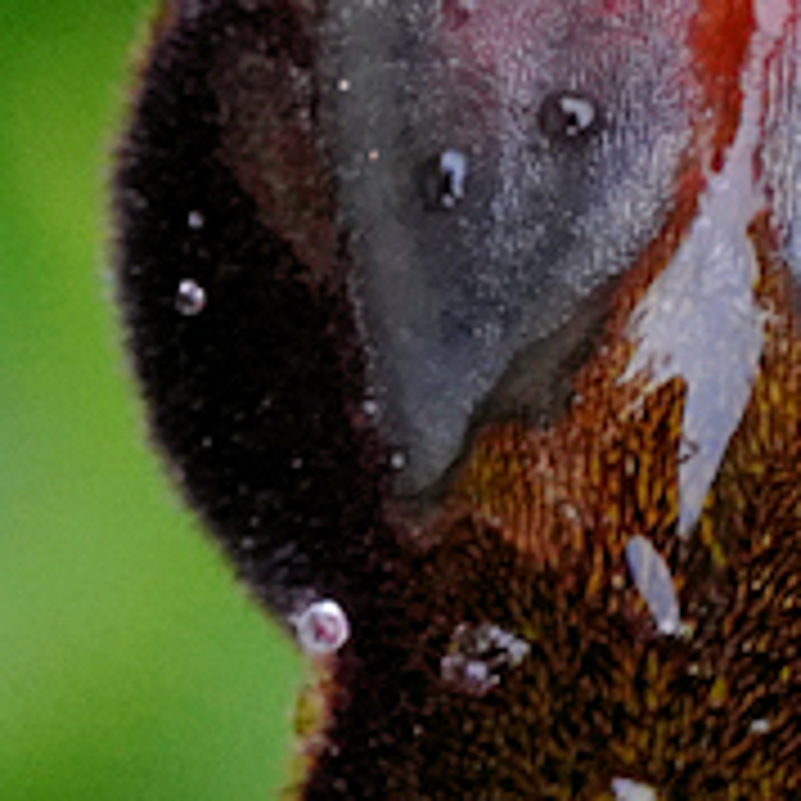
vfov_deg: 5.1
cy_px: -333
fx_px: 8980
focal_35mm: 343
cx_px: 765
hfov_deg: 5.1
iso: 10000
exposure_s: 1/100
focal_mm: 90
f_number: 18
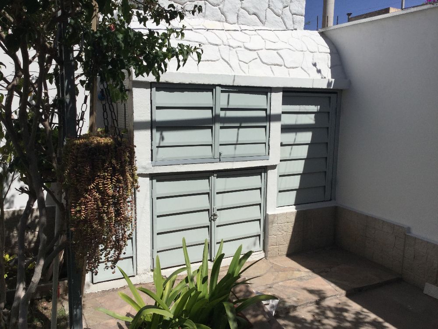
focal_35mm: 31
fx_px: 392
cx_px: 219
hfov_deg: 58.4
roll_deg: -1.8
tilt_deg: -9.3
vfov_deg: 45.4
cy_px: 164
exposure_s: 1/3135
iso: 25
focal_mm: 3.3
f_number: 2.4
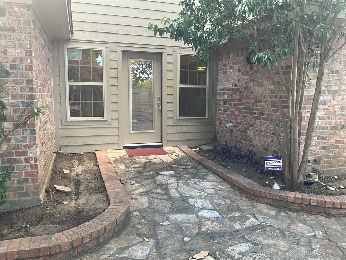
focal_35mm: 29
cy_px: 130
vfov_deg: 48.2
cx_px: 173
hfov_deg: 61.7
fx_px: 290
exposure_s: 1/122
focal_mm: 3
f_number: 1.8
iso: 50
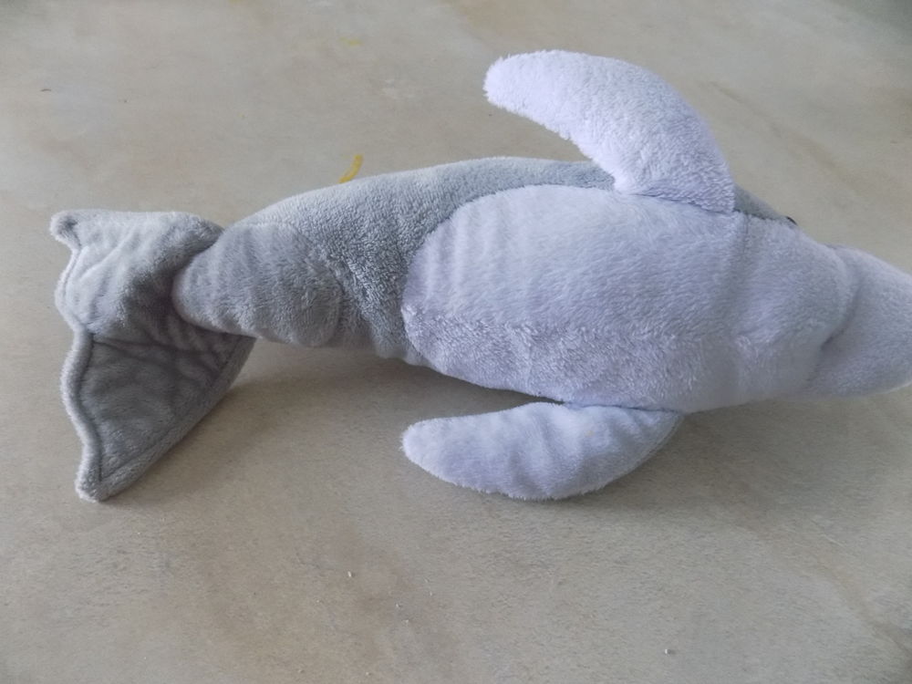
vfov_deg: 58.9
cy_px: 342
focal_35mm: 23
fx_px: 606
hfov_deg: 73.9
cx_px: 456
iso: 360
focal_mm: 4
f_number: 3.1
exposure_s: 1/30
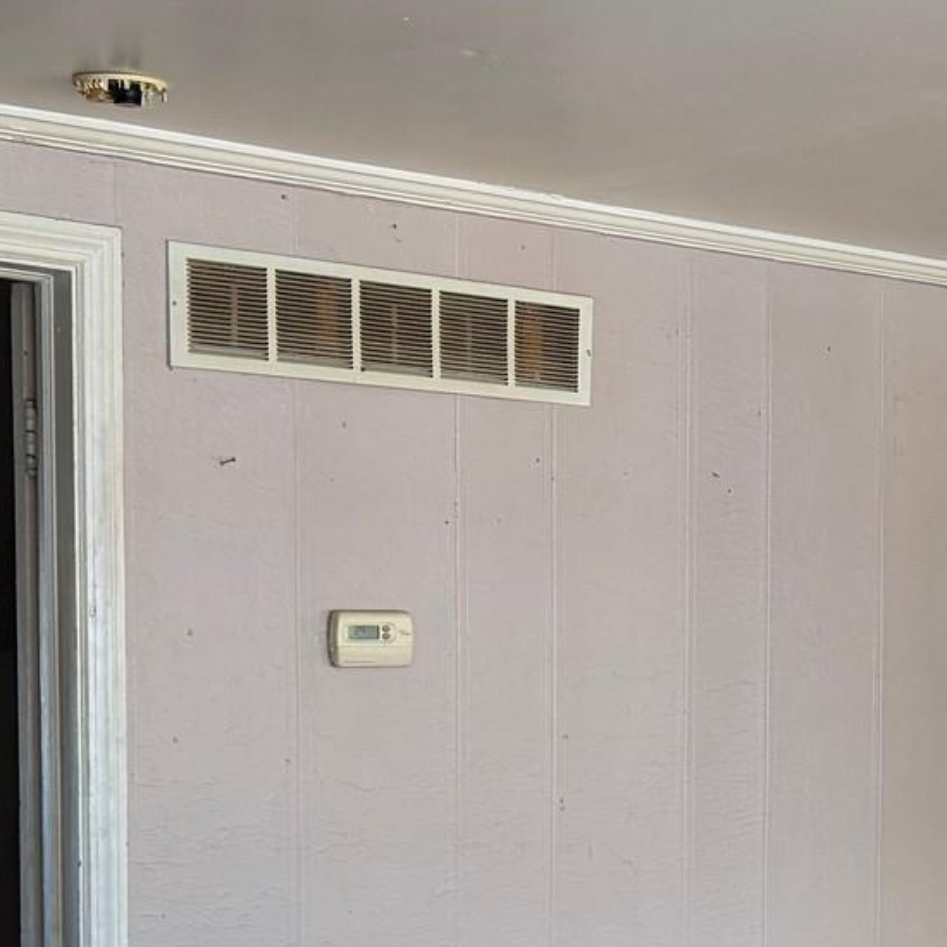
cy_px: 814
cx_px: 1050
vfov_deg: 21.5
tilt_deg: -4.8
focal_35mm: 79
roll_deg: -0.5
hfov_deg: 20.8
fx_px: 2445
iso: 200
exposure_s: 1/236
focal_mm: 6.76
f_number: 1.78
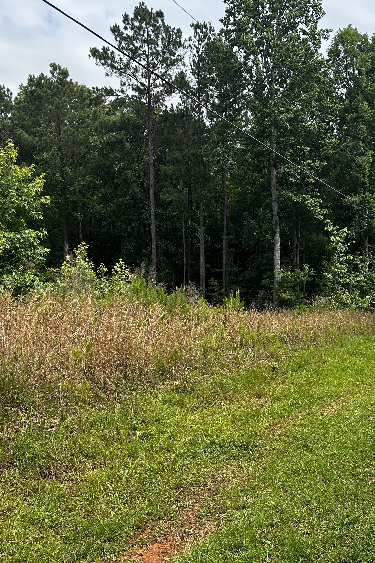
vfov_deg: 51.9
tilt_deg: -0.8
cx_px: 282
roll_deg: +2.3
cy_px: 287
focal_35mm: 37
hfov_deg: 35.1
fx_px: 578
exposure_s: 1/2123
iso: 50
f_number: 1.5
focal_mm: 5.7
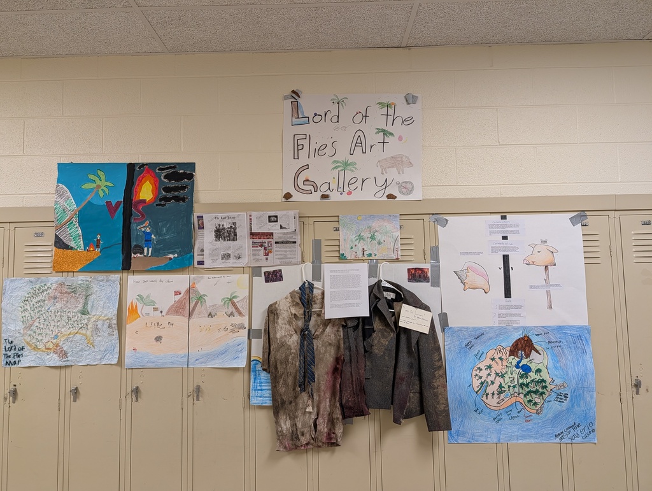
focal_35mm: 24
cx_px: 326
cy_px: 246
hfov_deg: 71.5
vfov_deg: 56.9
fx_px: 453
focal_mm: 6.9
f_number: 1.68
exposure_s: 1/60
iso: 181
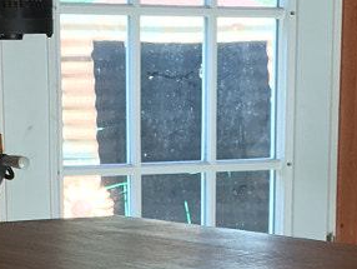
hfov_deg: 12.2
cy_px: 591
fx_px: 1672
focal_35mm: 162
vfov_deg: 8.5
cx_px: 205
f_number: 2.2
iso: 25
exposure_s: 1/60
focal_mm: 4.15
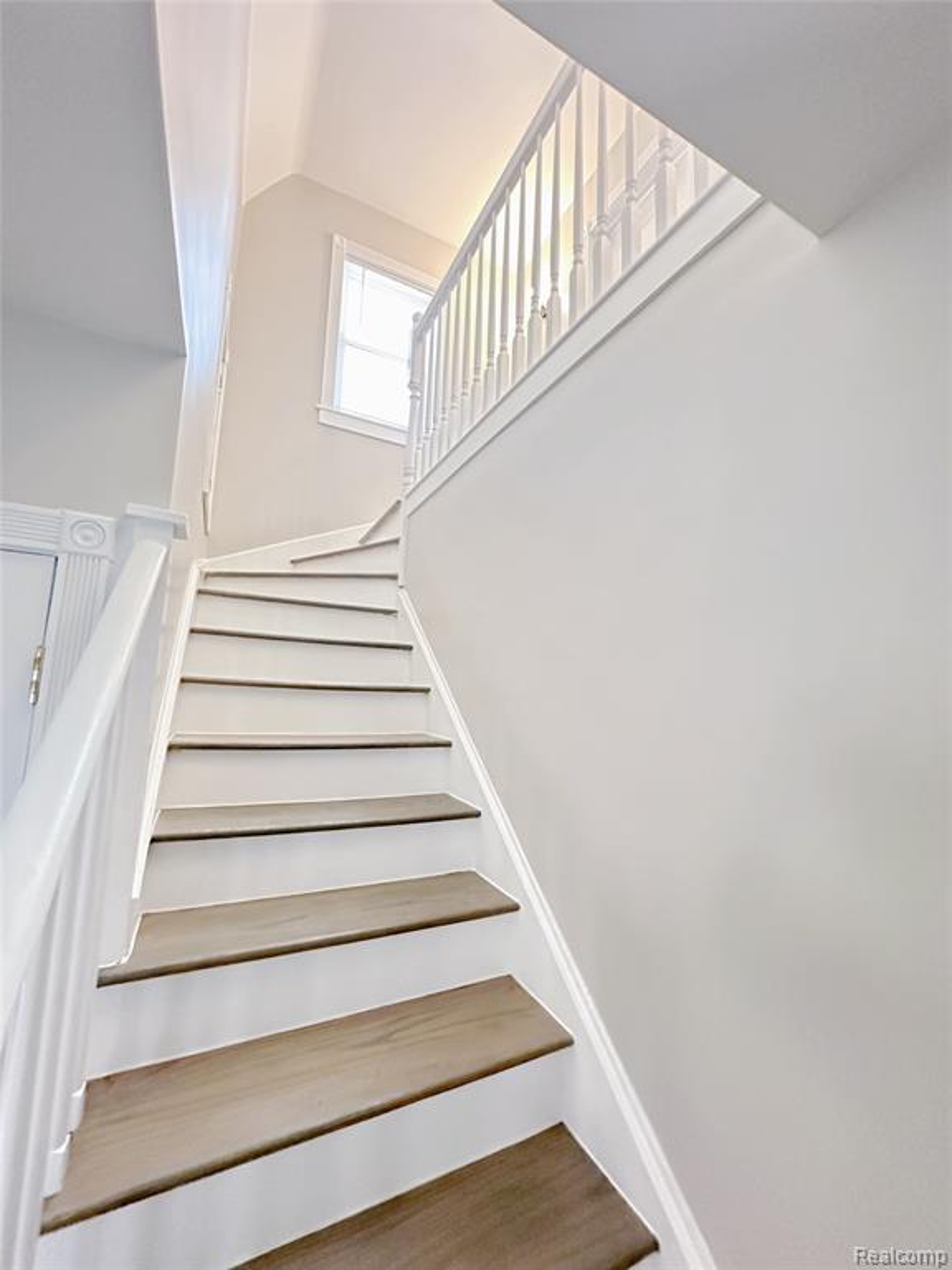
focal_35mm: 14
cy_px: 635
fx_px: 513
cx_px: 476
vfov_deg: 102.1
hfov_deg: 85.7
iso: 1250
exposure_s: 1/30
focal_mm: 2.22
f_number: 2.2
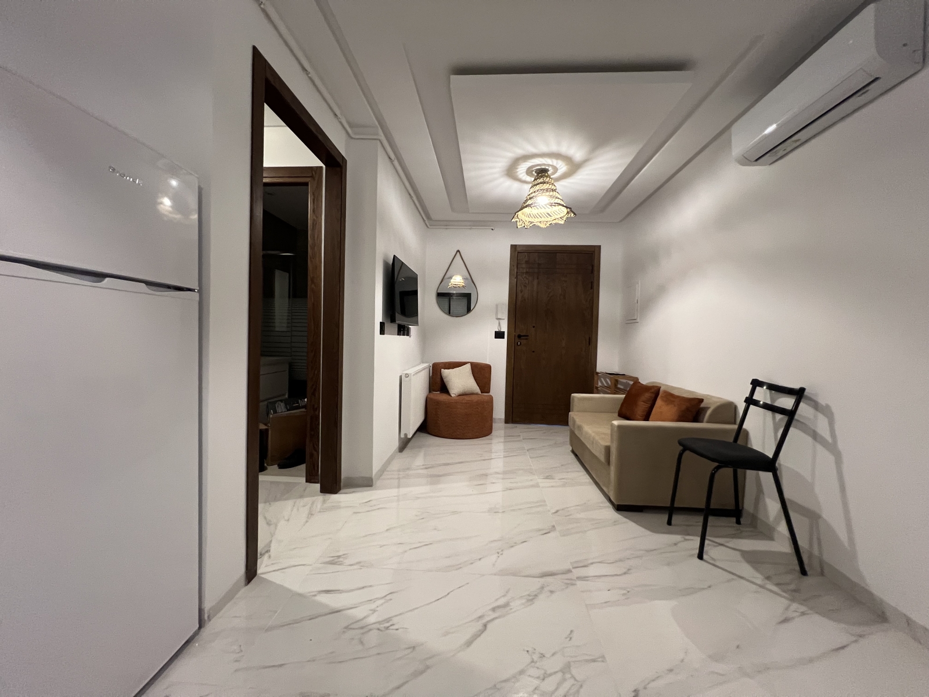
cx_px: 464
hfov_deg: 106.2
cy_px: 348
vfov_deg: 89.9
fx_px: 349
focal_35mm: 13
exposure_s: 1/50
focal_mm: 1.57
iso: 400
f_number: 1.8
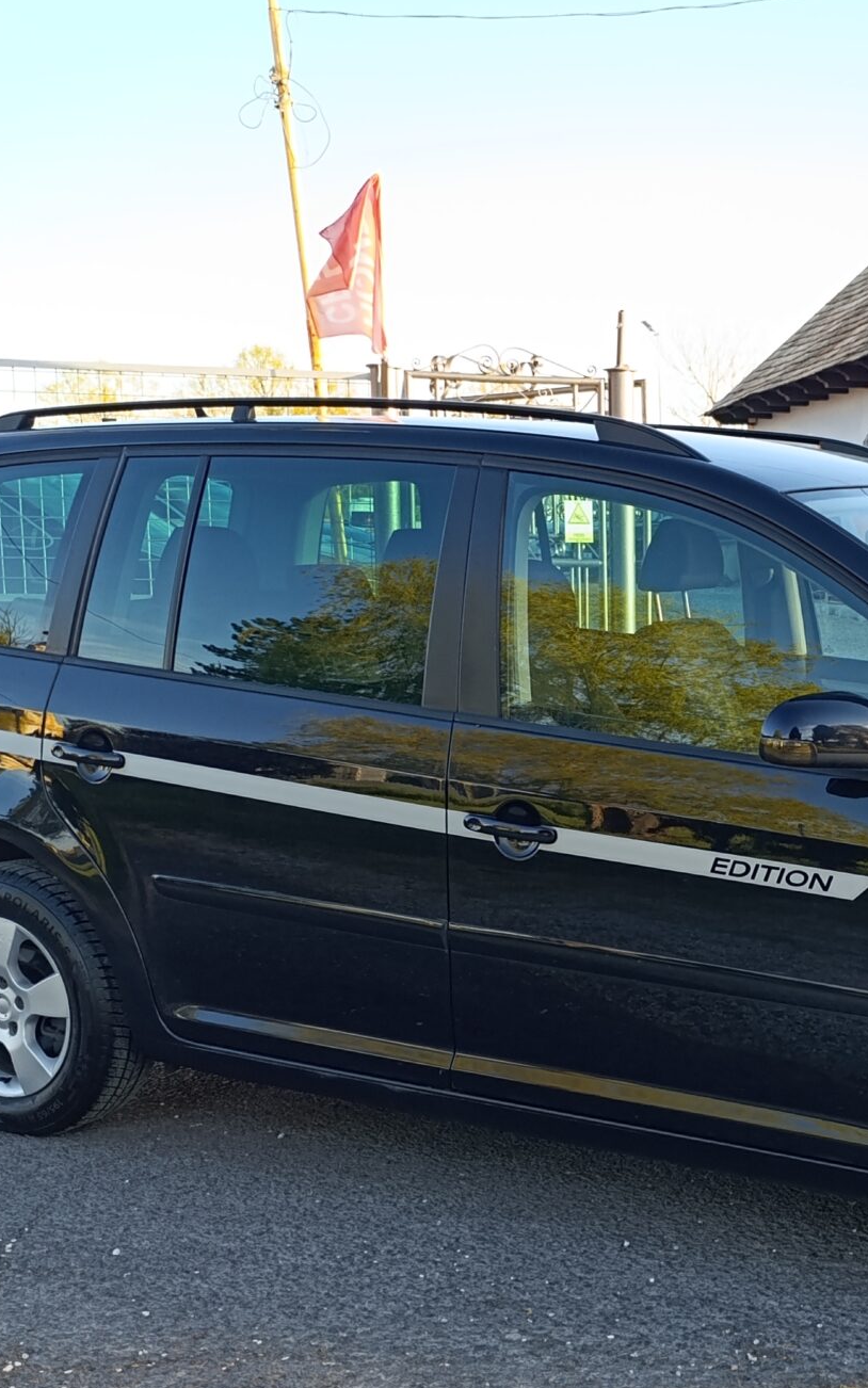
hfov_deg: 25.9
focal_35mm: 48
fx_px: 1816
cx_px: 805
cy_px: 887
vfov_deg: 41.5
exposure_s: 1/100
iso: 64
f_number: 1.6
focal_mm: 6.14
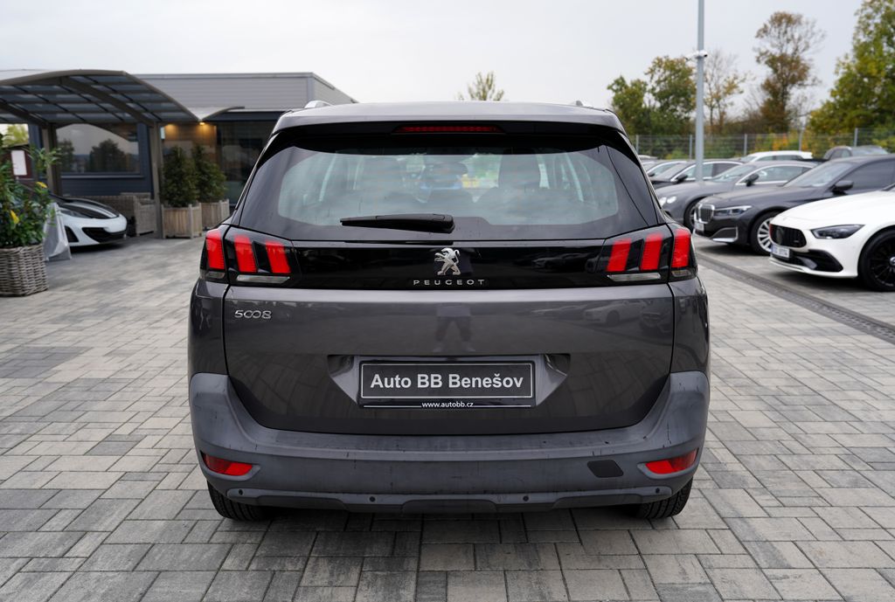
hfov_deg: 61.8
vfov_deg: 43.9
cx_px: 448
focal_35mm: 30
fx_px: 748
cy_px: 301
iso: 100
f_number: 4
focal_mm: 30
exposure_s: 1/60
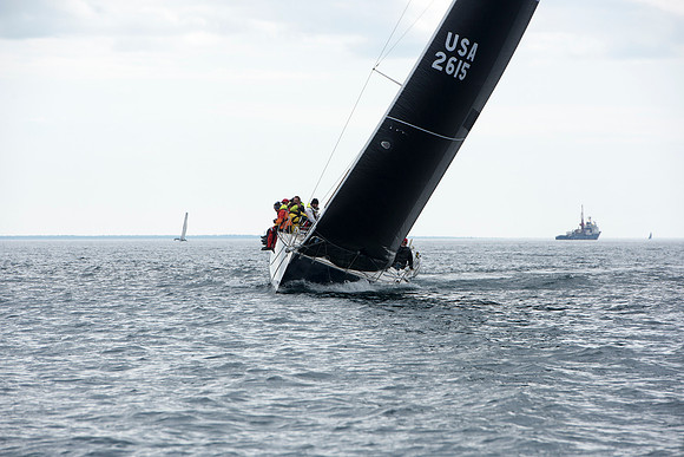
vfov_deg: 6.8
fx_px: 3855
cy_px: 228
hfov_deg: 10.1
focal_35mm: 203
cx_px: 342
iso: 250
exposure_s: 1/800
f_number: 9
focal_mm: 200
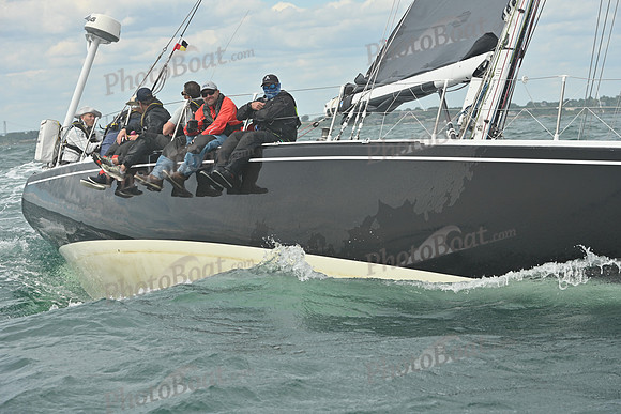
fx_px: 2001
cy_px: 207
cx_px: 310
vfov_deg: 11.8
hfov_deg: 17.6
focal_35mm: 116
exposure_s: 1/1250
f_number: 8
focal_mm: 116
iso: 320
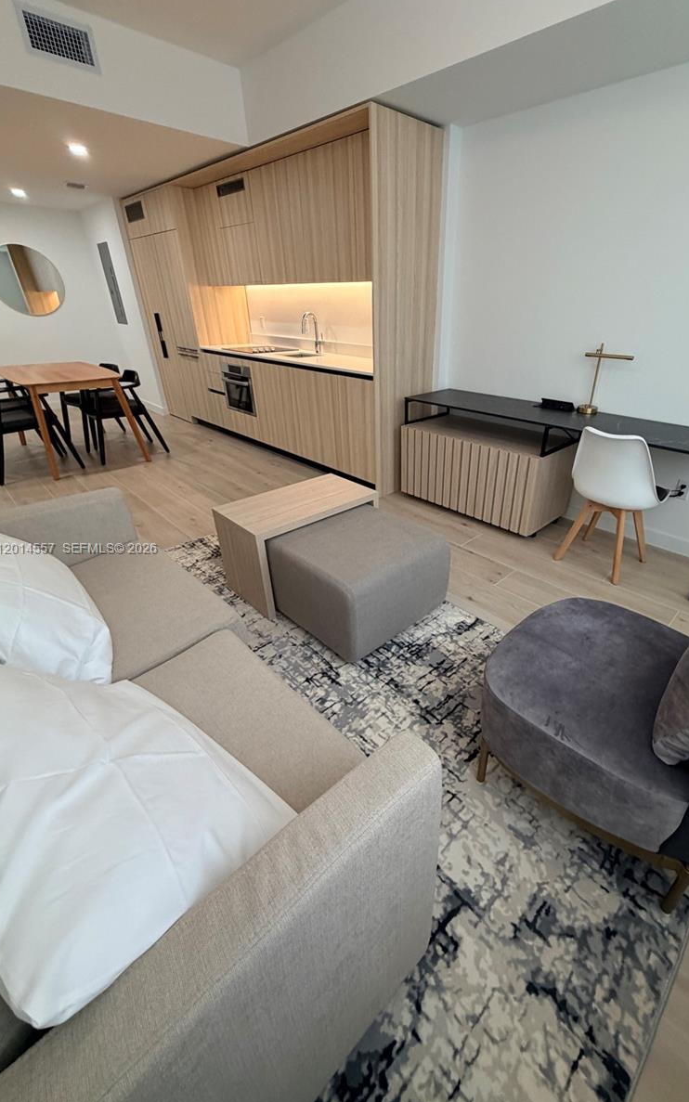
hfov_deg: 74.2
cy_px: 550
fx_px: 451
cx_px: 403
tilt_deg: -28.4
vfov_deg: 101.5
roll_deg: -0.3
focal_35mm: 15
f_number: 2.2
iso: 250
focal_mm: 2.22
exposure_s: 1/120
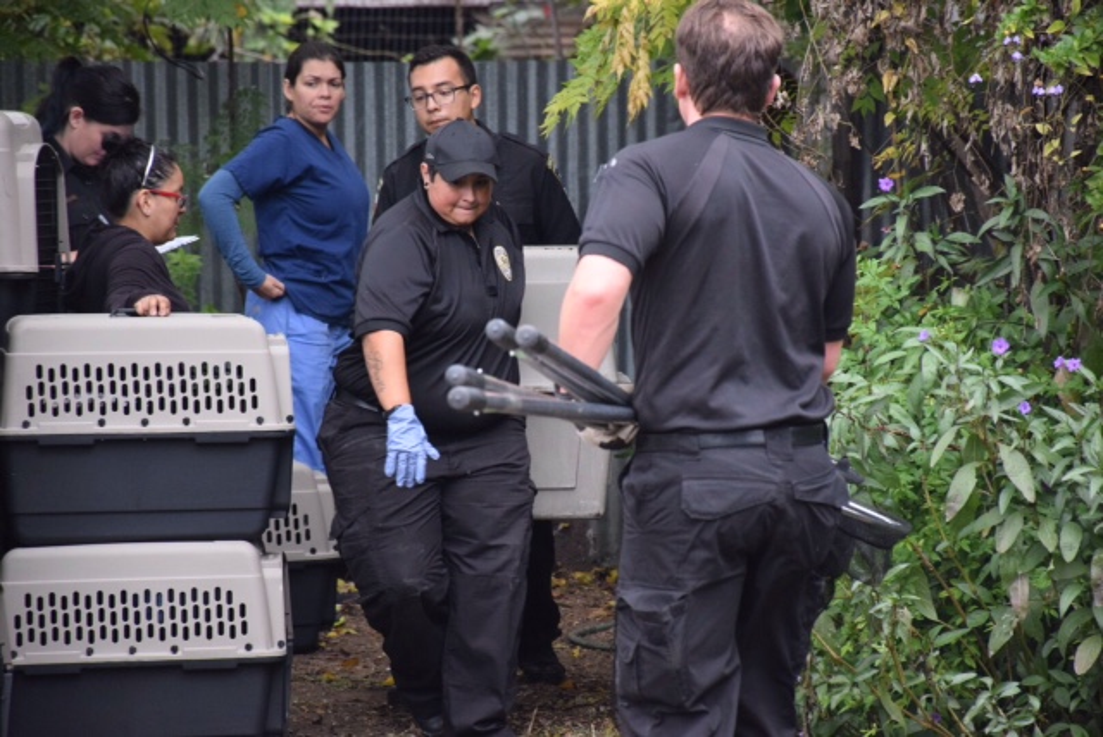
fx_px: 6440
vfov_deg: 6.6
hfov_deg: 9.8
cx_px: 552
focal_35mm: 210
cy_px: 368
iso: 2200
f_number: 5.6
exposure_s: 1/500
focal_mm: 140
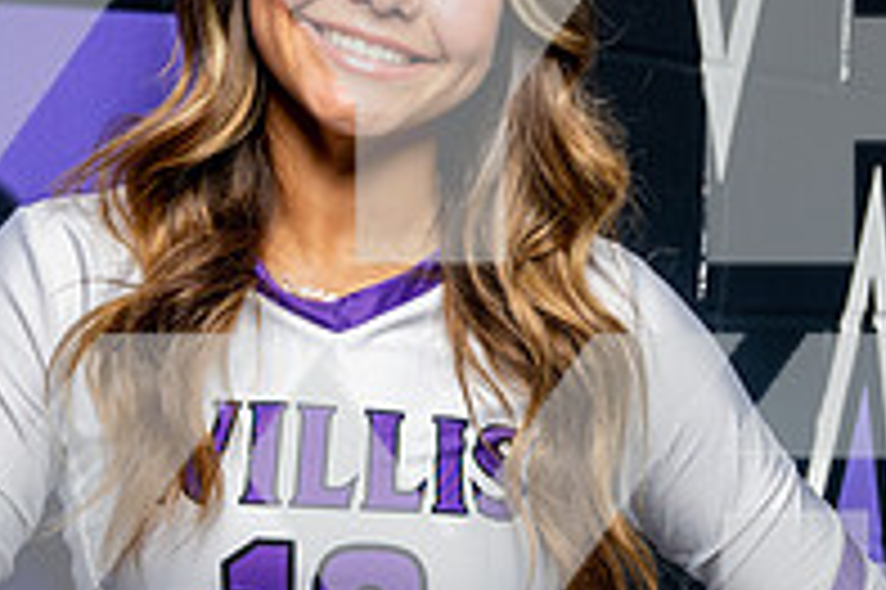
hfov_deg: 19.2
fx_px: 2607
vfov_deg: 12.8
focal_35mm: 106
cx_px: 634
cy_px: 574
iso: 200
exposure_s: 1/250
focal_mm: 36
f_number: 4.5
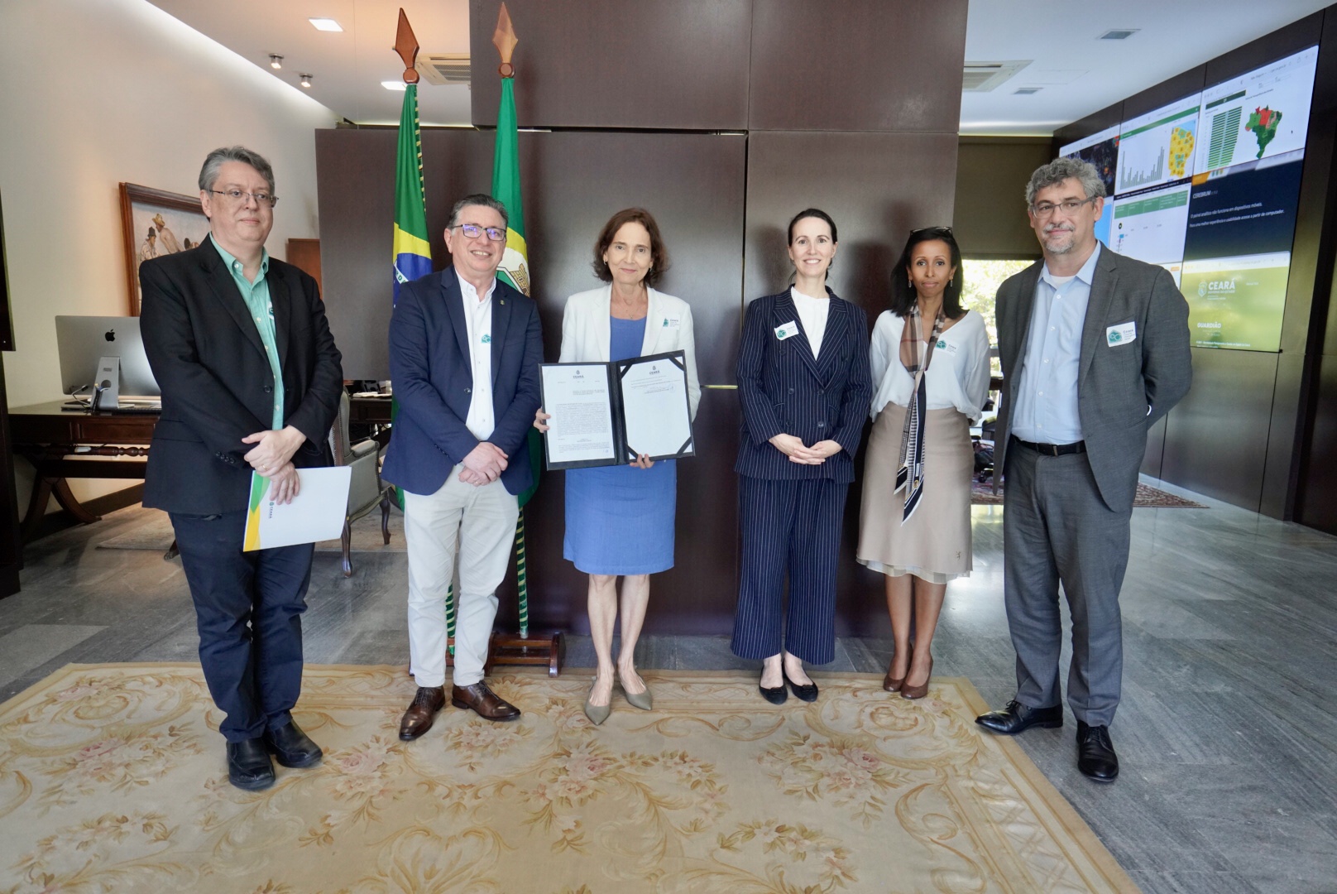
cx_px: 668
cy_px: 447
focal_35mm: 22
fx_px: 818
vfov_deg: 57.3
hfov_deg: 78.5
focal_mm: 22
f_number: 4
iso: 2000
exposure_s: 1/160
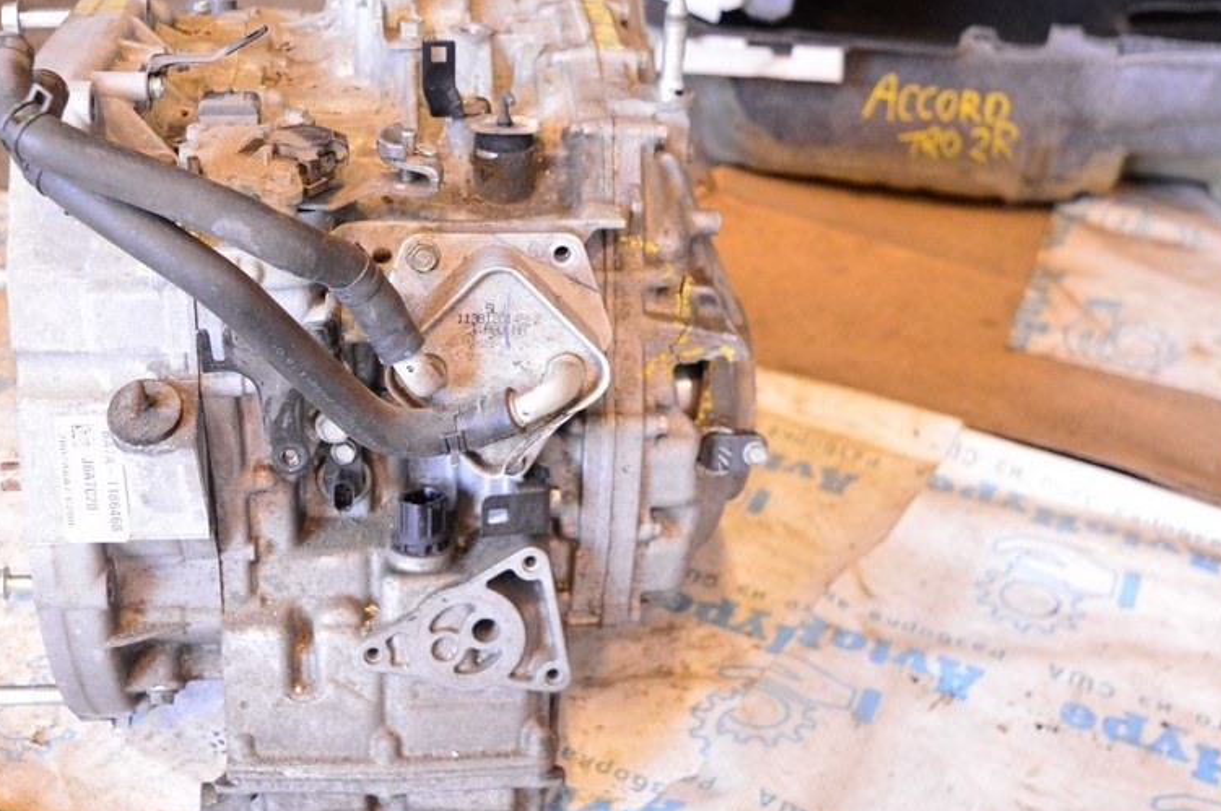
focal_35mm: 45
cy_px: 368
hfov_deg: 43.0
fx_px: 1525
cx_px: 406
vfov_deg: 29.8
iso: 3200
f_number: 3.8
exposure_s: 1/100
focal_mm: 22
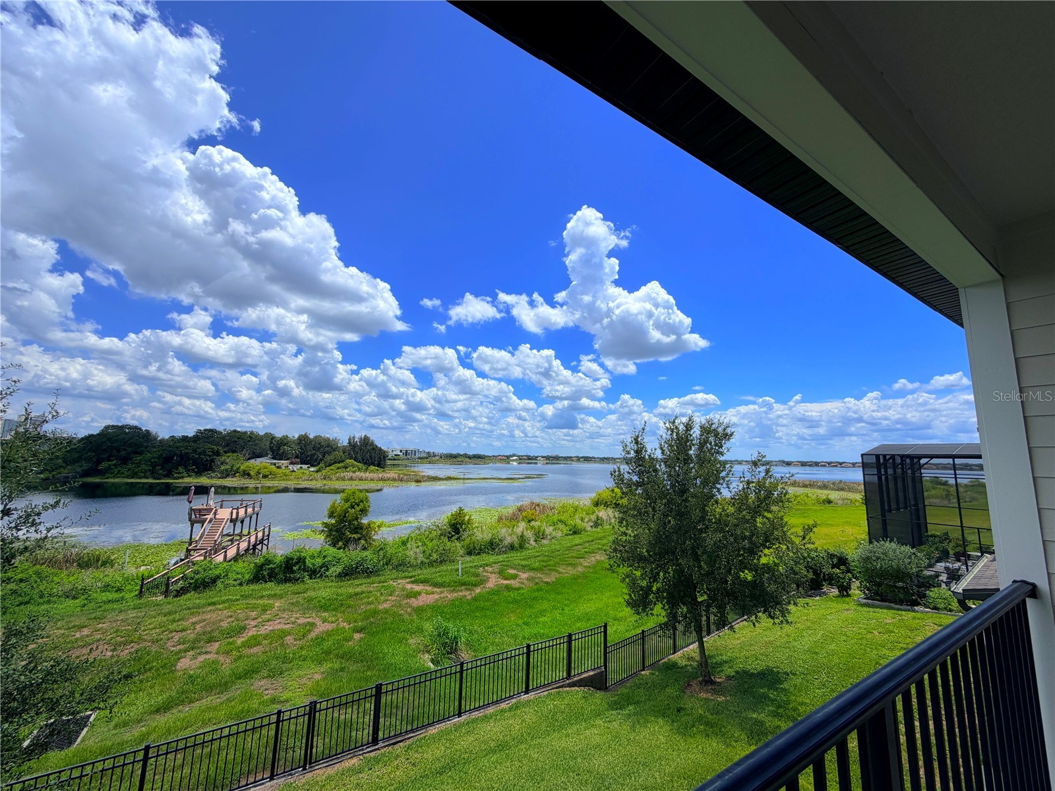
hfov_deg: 102.1
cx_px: 528
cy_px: 396
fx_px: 427
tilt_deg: +9.2
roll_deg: -1.0
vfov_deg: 85.7
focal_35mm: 14
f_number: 2.2
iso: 20
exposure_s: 1/1464
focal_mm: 2.22
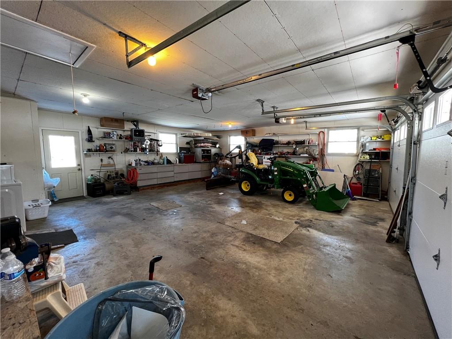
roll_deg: -0.8
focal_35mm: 13
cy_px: 170
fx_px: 170
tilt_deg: -4.1
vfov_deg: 89.9
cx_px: 226
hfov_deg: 106.2
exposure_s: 1/60
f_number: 1.8
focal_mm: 1.57
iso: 125
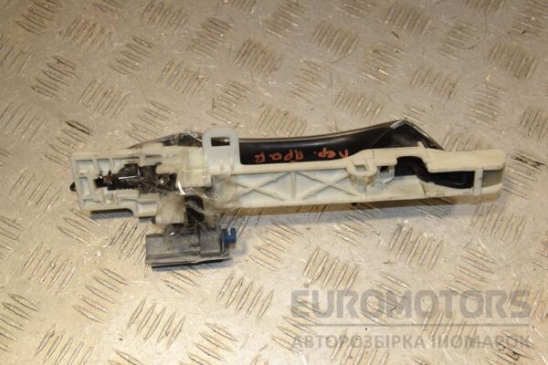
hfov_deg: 38.9
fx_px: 776
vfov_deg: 26.5
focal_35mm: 51
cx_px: 274
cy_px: 182
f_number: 9
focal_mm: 34
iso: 800
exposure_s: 1/200
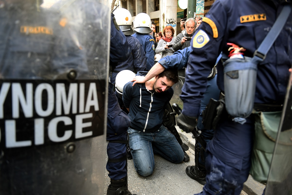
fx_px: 252
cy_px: 98
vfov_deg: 42.4
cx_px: 146
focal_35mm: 31
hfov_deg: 60.3
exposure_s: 1/250
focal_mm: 31
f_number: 2.8
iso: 1000
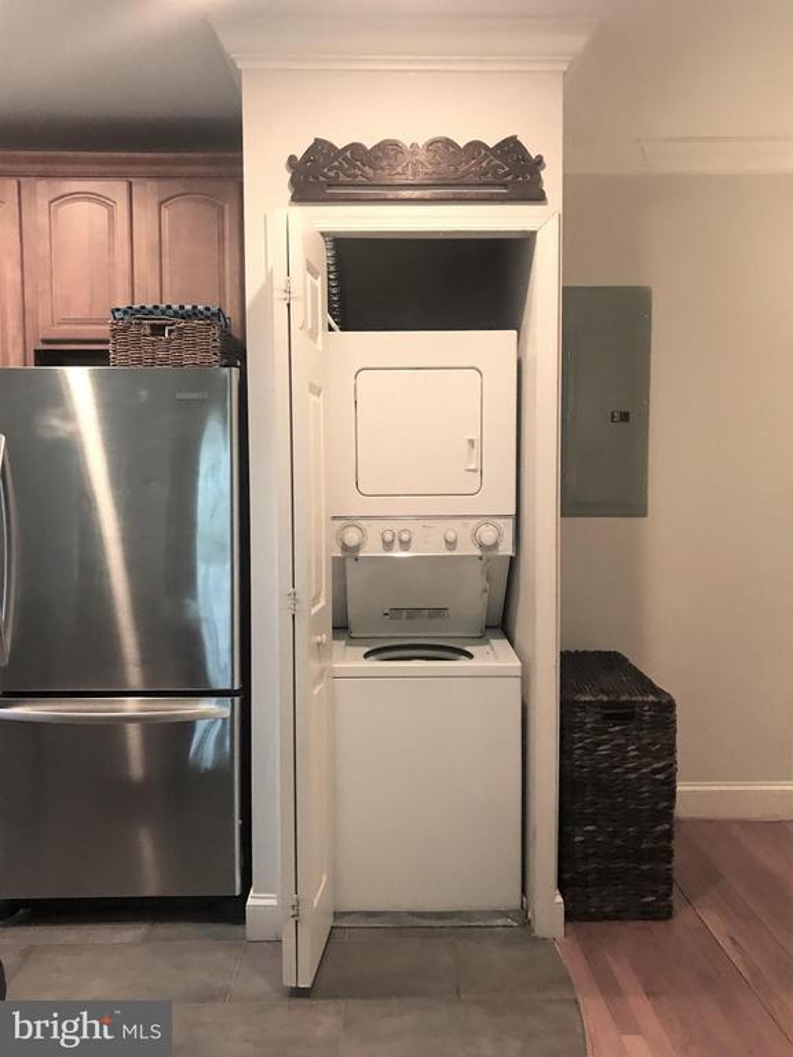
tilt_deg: -3.2
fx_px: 855
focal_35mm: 28
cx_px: 396
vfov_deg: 63.4
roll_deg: -0.5
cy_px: 528
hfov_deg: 49.7
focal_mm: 3.99
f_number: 1.8
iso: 80
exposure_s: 1/15
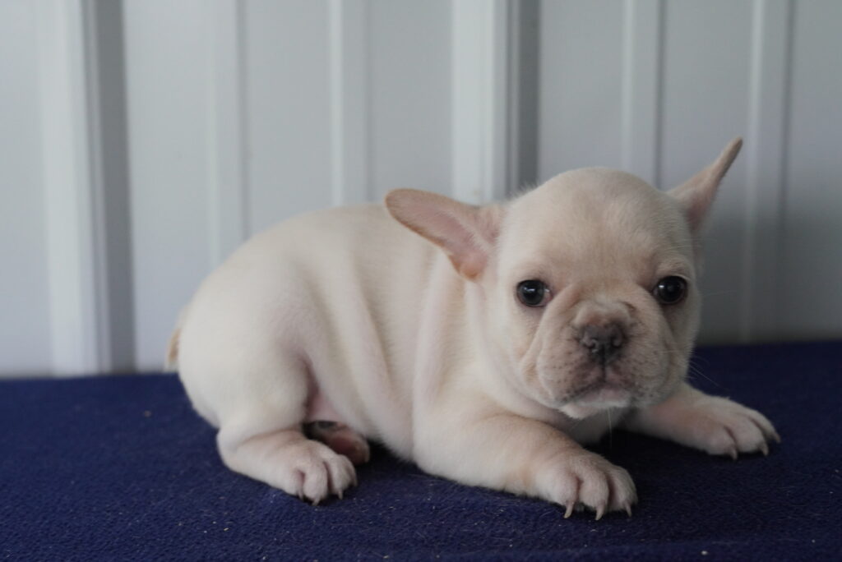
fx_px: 1474
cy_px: 281
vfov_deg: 21.6
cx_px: 421
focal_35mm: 63
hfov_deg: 31.9
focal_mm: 42
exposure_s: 1/160
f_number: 4
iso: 1600
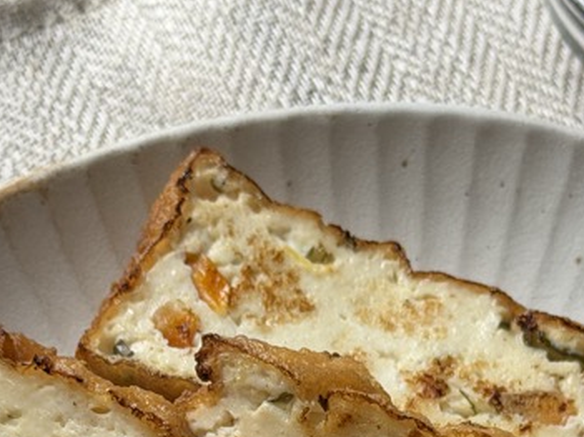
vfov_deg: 8.9
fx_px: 2766
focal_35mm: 164
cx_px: 248
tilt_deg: -55.0
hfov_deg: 12.1
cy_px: 515
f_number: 1.78
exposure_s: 1/49
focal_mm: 6.76
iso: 64
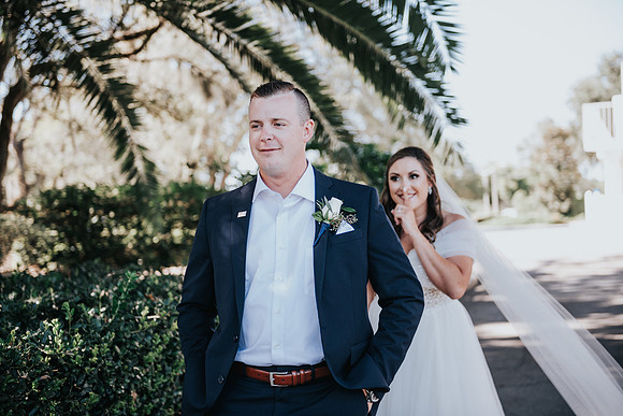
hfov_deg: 34.5
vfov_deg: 23.4
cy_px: 208
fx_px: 1004
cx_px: 312
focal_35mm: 58
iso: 125
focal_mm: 58
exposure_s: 1/160
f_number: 2.8
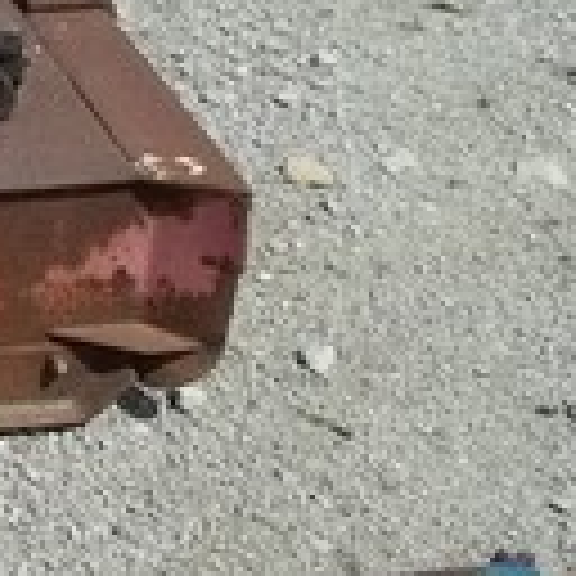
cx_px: -495
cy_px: 22
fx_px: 2334
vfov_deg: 13.9
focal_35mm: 124
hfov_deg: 12.7
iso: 64
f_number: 8
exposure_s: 1/320
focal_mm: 5.9
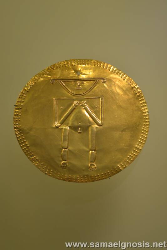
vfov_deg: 28.1
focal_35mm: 72
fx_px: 501
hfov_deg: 18.9
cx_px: 84
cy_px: 125
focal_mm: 48
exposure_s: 1/15
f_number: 5.3
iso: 180
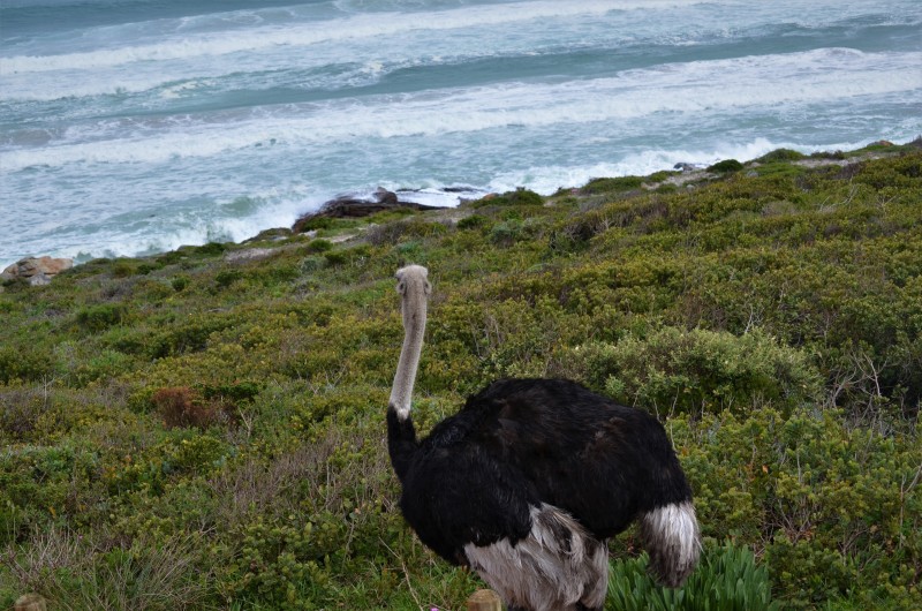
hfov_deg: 24.7
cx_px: 461
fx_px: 2109
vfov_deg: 16.5
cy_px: 306
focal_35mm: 82
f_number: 8
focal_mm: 55
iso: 200
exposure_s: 1/250
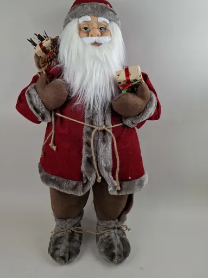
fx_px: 216
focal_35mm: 27
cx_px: 87
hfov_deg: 51.1
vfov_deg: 65.1
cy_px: 123
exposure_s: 1/136
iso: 50
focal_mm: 5.54
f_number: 1.8
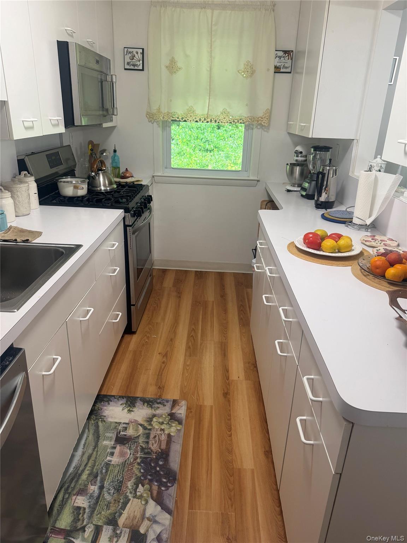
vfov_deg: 71.6
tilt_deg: -22.7
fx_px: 376
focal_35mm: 24
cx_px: 204
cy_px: 272
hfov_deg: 56.8
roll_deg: -4.0
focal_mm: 6.76
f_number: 1.78
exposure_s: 1/60
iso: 125
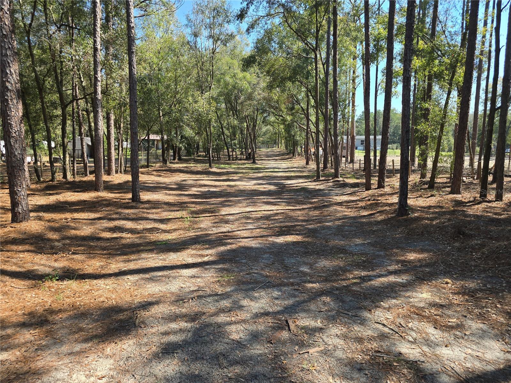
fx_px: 340
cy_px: 192
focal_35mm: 23
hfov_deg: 73.9
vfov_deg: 58.9
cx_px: 256
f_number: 1.7
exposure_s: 1/265
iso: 12
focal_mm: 6.3
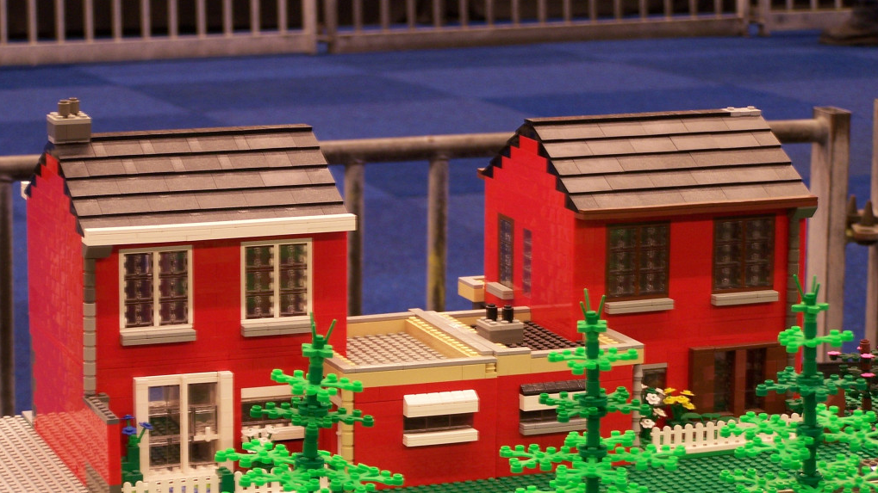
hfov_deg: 18.6
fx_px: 2677
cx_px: 438
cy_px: 317
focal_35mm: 115
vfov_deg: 10.5
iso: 80
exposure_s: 1/2
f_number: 3.2
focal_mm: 17.5
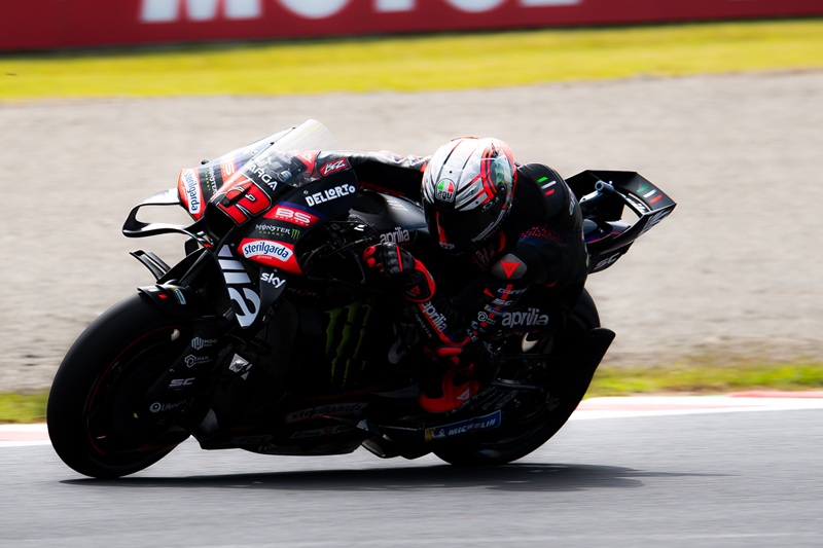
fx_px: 13713
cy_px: 274
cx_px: 412
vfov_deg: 2.3
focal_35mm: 600
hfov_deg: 3.4
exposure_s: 1/800
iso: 250
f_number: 8
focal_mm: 400
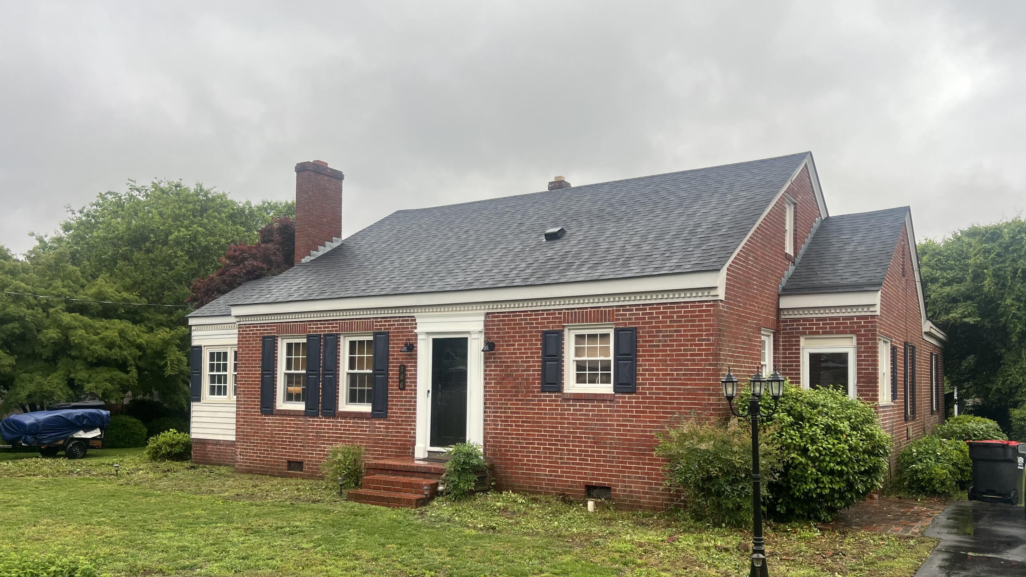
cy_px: 362
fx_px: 789
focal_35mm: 29
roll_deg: -0.3
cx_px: 521
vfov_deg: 39.9
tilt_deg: +2.4
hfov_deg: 66.1
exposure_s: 1/439
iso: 50
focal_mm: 5.7
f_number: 1.5
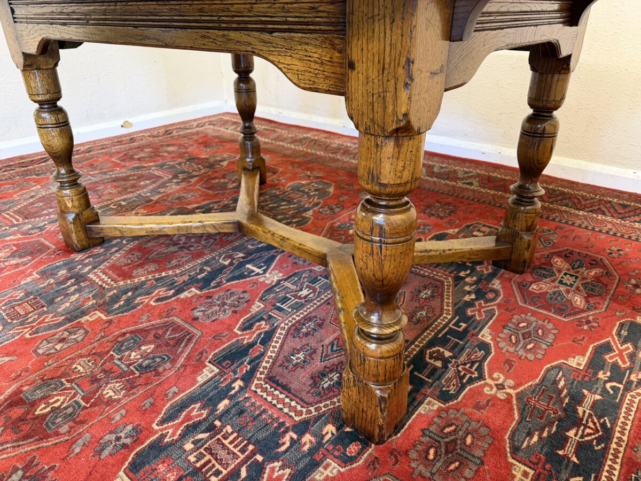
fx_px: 444
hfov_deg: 71.6
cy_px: 240
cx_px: 320
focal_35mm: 24
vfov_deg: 56.8
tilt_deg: -27.6
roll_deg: +0.5
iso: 320
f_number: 1.78
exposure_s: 1/50
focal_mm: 6.76
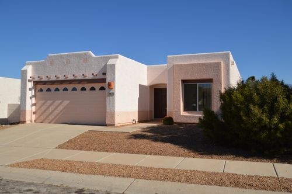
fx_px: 243
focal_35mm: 30
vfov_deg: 43.5
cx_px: 146
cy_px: 97
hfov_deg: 62.0
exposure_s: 1/200
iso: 100
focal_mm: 20
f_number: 13
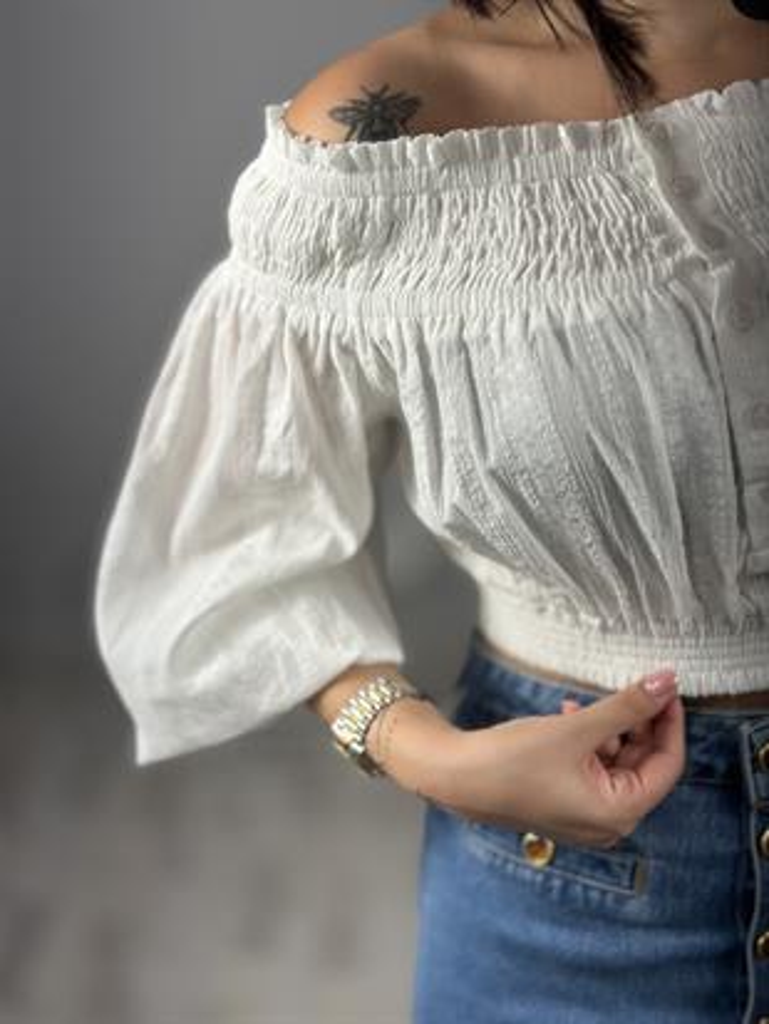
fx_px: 1421
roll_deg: +7.2
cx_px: 384
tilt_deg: -37.7
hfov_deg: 30.3
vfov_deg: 39.6
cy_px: 512
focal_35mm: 48
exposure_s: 1/229
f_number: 1.78
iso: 80
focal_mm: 6.86
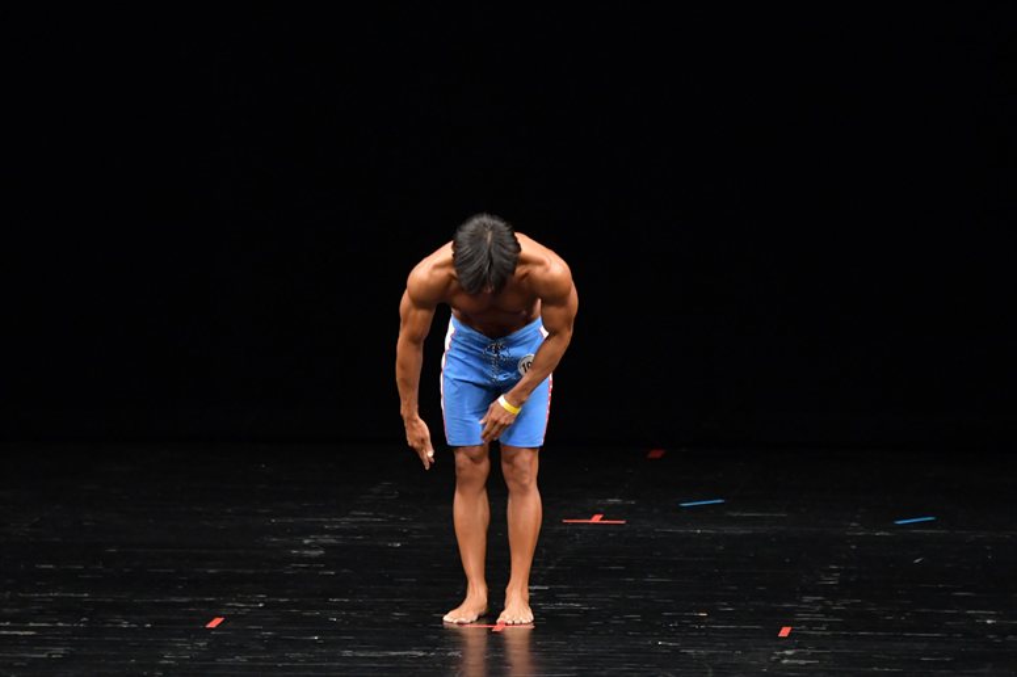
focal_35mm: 270
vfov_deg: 5.1
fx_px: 7624
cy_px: 338
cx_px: 508
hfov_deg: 7.6
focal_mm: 180
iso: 3200
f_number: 5.6
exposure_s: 1/400
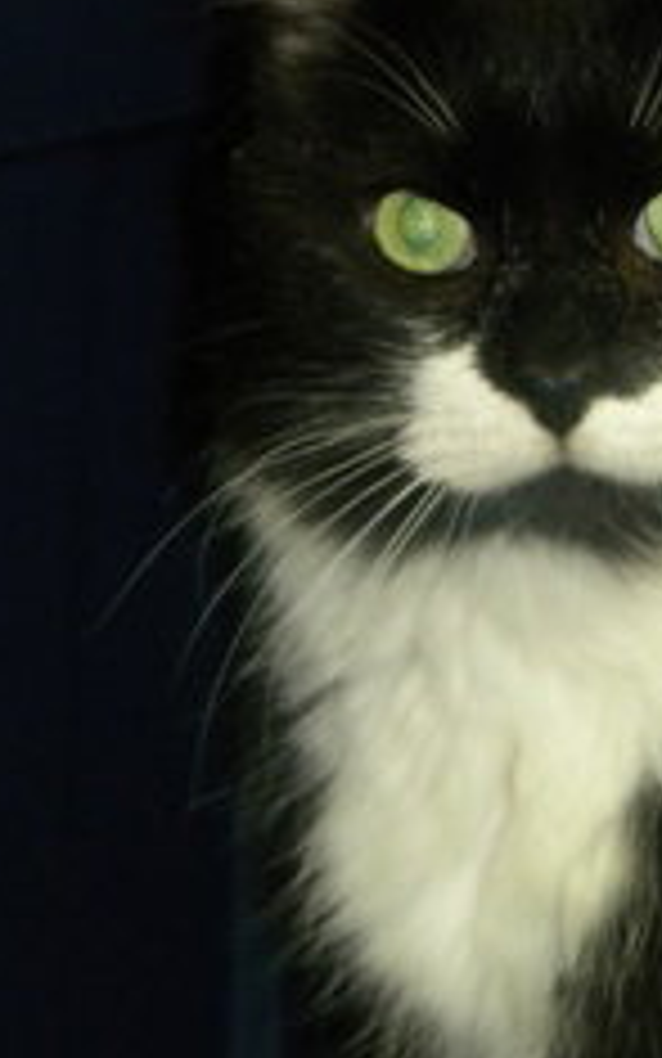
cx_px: 513
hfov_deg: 6.9
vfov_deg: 11.0
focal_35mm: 190
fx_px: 5481
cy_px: 486
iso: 400
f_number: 4.6
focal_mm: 16.9
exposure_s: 1/30
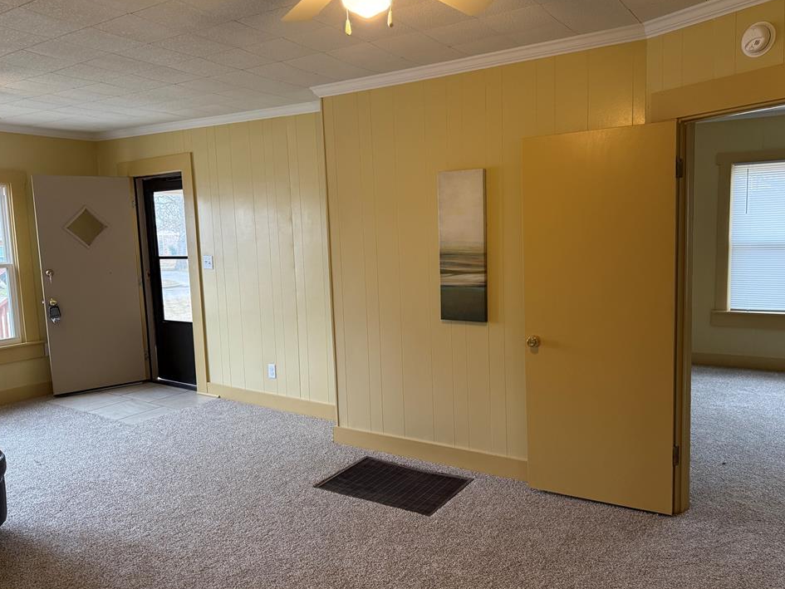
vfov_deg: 53.1
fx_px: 590
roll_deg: +1.8
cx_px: 419
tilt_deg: -5.3
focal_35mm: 26
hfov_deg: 67.2
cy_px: 295
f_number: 1.78
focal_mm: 6.76
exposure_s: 1/120
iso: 320
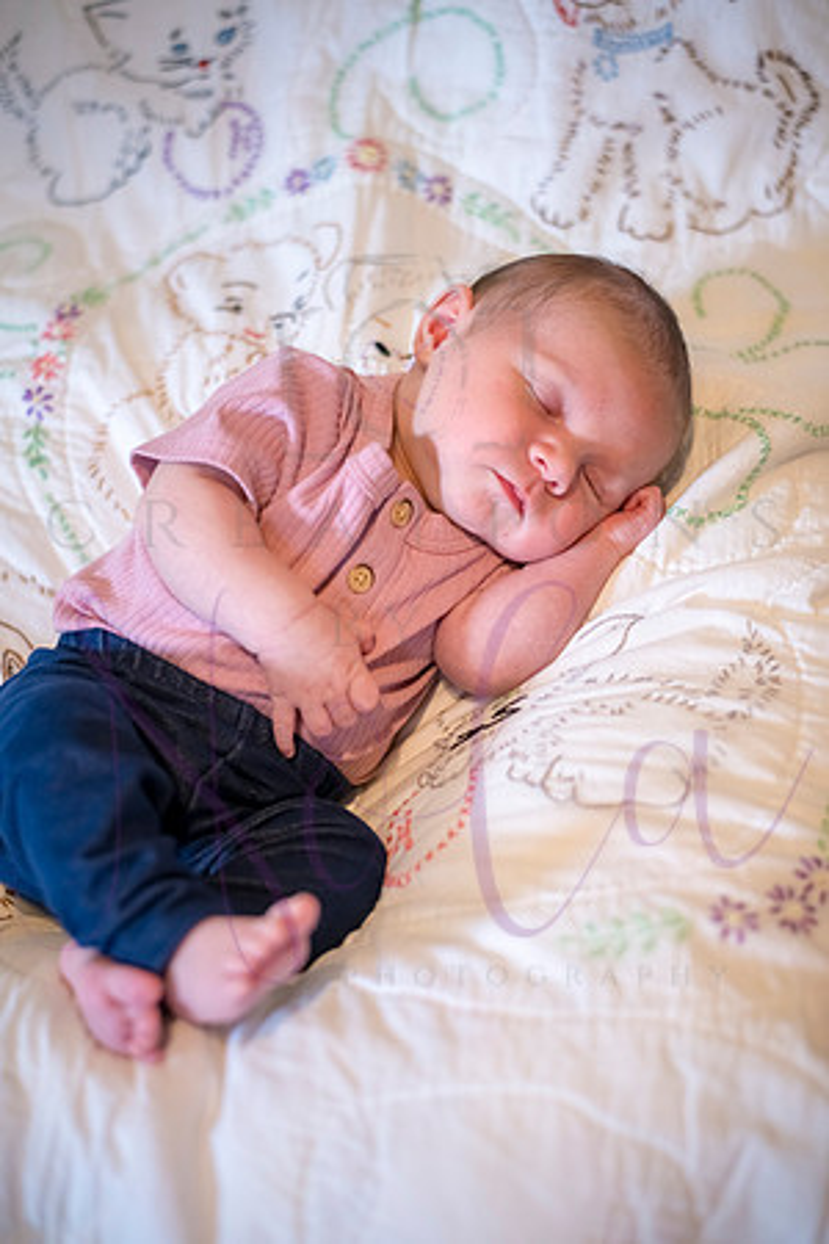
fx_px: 1727
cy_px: 622
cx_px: 414
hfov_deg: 27.0
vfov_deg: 39.6
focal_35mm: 50
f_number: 2.5
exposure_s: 1/60
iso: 800
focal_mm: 50
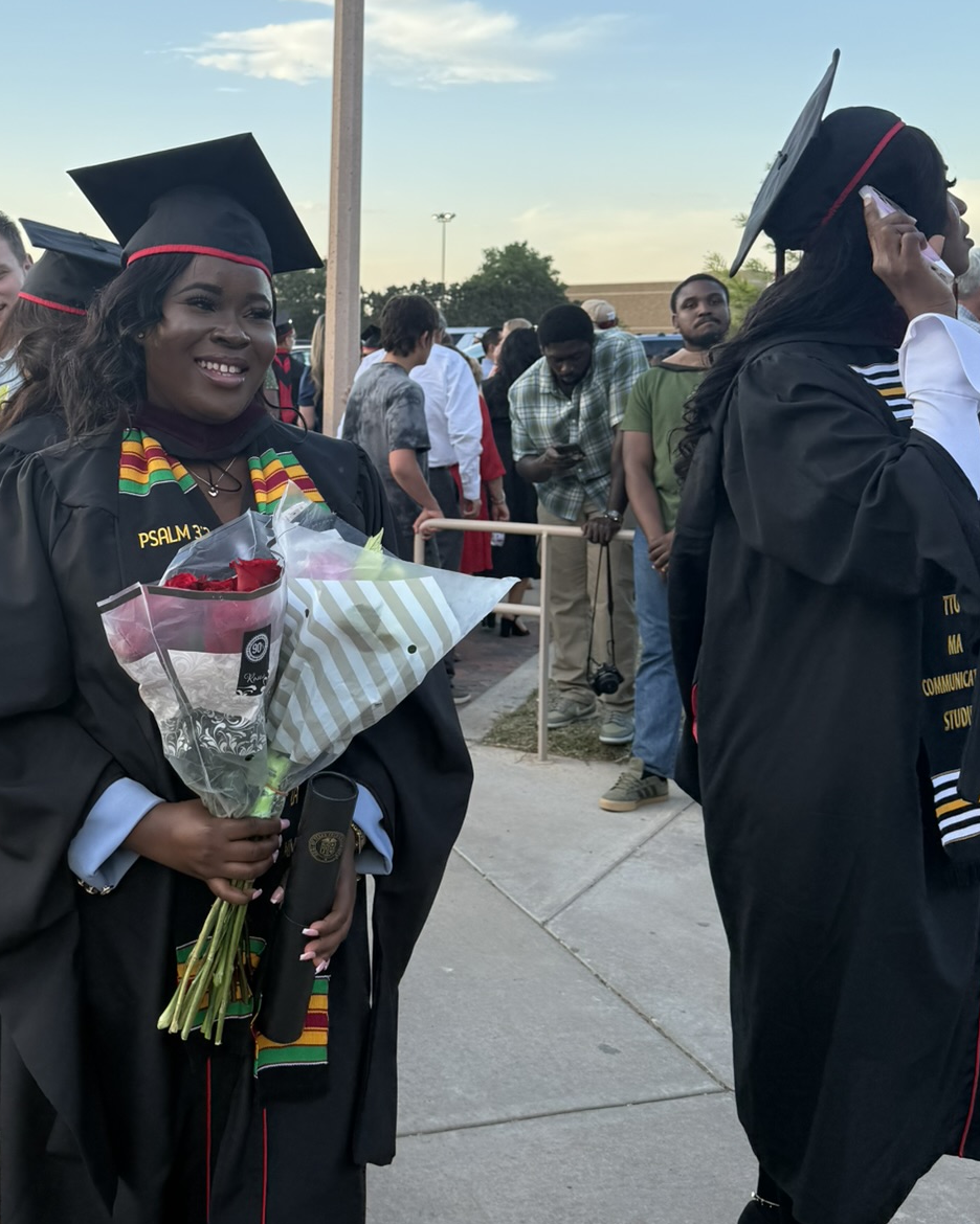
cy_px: 561
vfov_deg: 44.7
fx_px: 1486
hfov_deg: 35.8
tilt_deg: -8.3
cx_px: 263
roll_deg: -0.5
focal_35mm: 41
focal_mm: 6.76
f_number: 1.78
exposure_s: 1/563
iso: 80
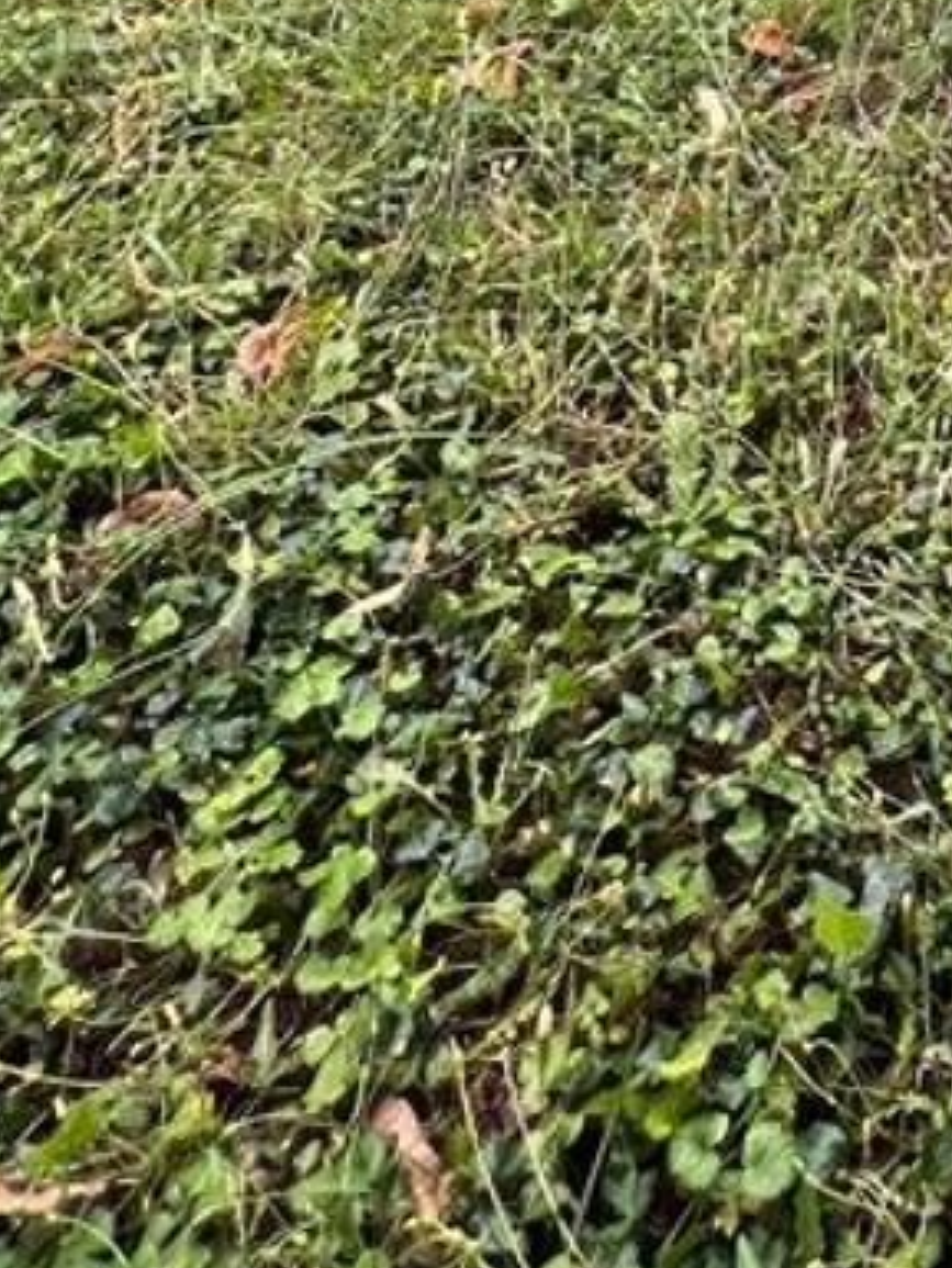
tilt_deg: +0.3
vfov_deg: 25.5
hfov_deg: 26.7
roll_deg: -1.2
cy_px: -805
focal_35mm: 45
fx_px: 1649
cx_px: 1268
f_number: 1.8
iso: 125
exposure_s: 1/99
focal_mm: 1.57
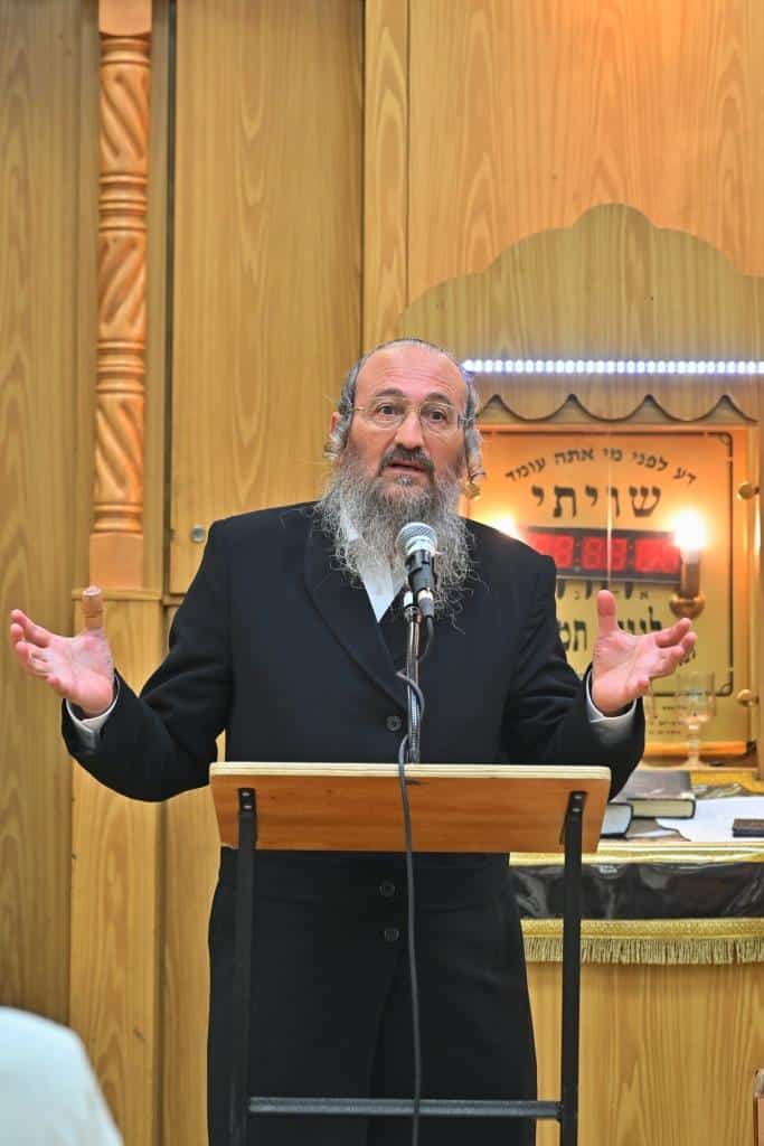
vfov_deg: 15.5
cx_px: 382
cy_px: 573
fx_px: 4200
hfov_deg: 10.4
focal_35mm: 132
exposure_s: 1/200
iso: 640
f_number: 4
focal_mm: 88
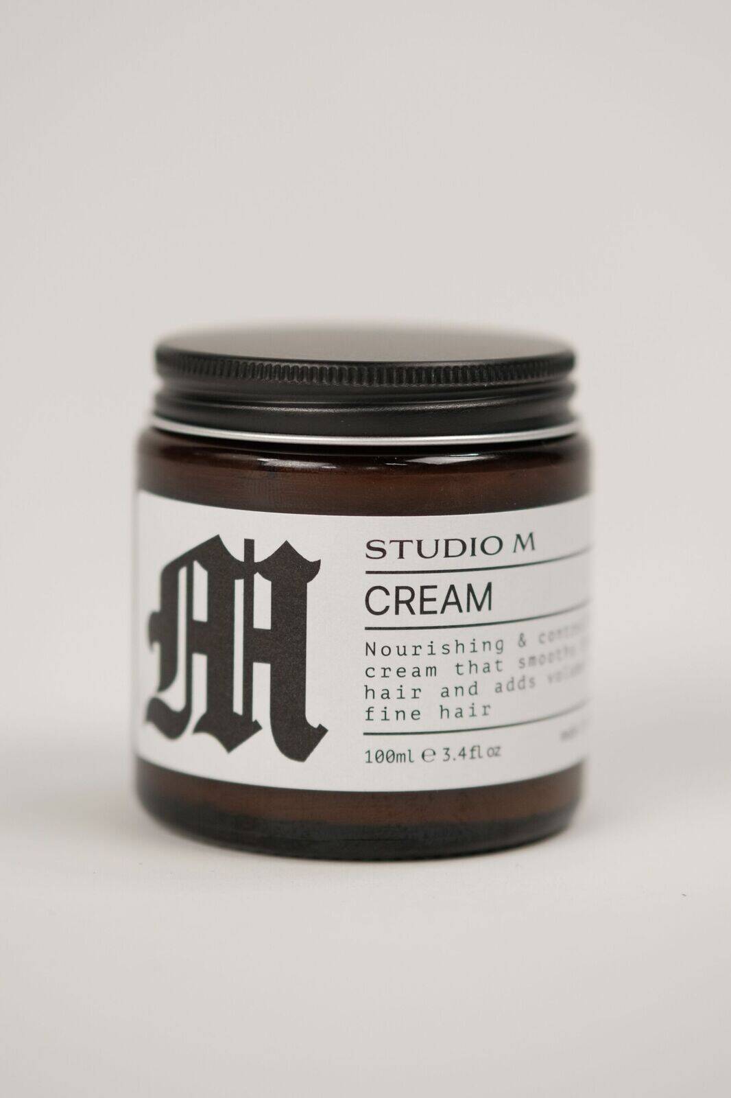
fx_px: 2285
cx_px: 366
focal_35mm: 75
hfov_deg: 18.2
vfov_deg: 27.0
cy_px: 549
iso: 200
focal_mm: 50
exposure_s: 1/125
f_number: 2
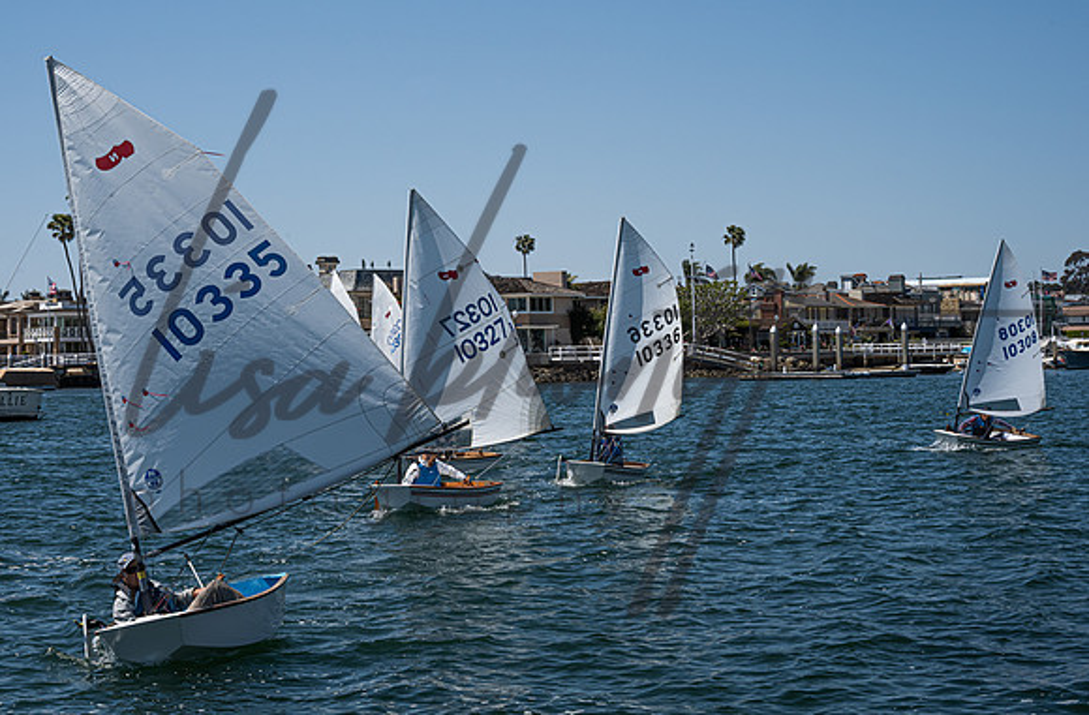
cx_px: 454
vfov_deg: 20.0
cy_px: 293
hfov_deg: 30.1
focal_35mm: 67
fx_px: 2025
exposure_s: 1/500
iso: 250
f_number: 16
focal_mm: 55
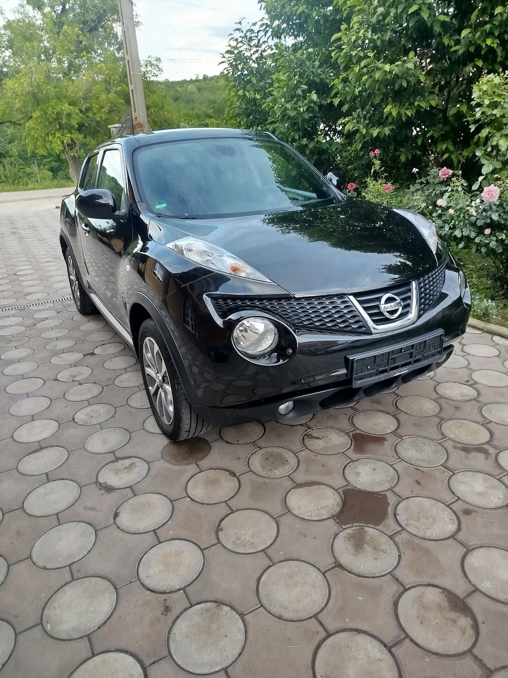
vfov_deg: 71.6
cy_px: 339
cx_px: 254
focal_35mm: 24
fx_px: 470
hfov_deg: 56.8
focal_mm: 5.31
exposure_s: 1/100
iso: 100
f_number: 1.7
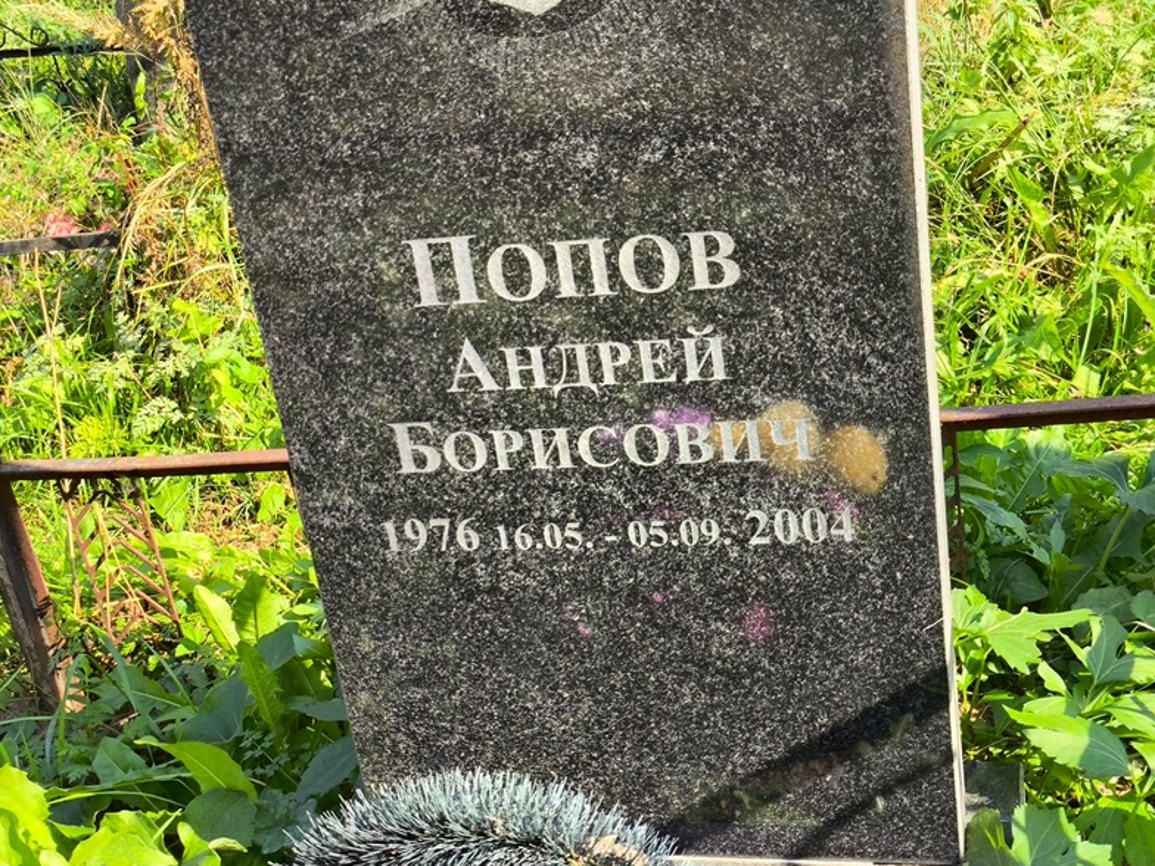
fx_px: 1702
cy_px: 436
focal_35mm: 51
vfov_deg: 28.6
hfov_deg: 37.5
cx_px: 571
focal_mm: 4.71
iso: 50
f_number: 1.7
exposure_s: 1/309
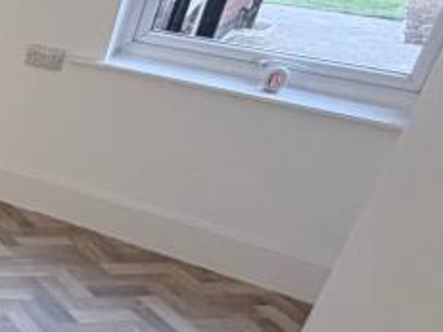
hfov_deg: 21.2
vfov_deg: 23.4
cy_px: 244
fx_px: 793
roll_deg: -1.0
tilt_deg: -27.7
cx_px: -349
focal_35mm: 62
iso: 160
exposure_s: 1/121
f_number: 2.2
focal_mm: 2.22
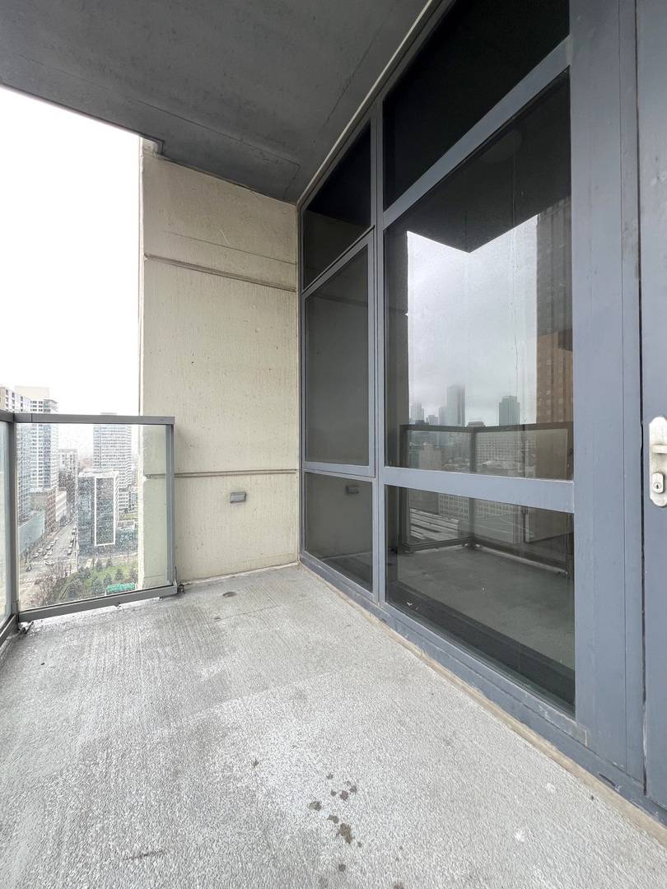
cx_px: 334
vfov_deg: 106.2
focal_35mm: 13
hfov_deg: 89.9
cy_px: 444
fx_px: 334
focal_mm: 1.57
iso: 50
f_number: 1.8
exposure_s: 1/99
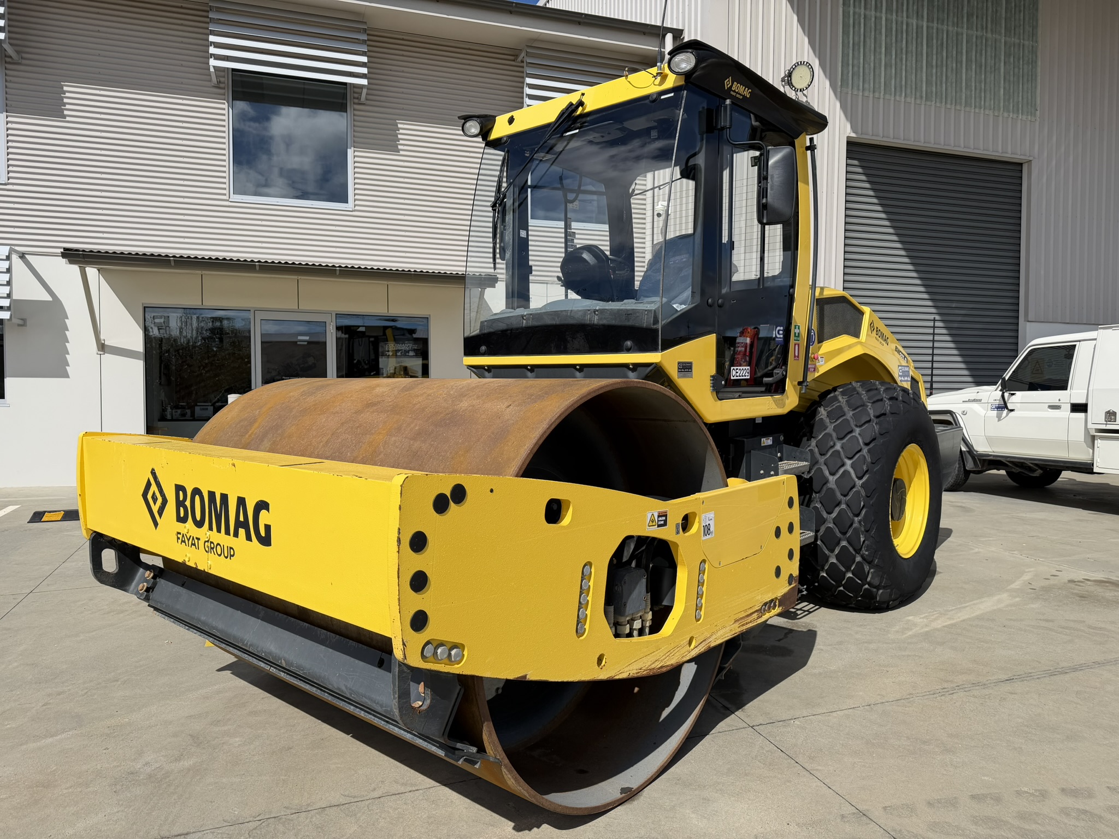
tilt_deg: -2.7
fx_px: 776
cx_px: 560
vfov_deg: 56.8
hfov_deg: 71.6
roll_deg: +0.1
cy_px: 420
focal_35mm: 24
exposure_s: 1/6173
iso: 80
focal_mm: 6.76
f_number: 1.78
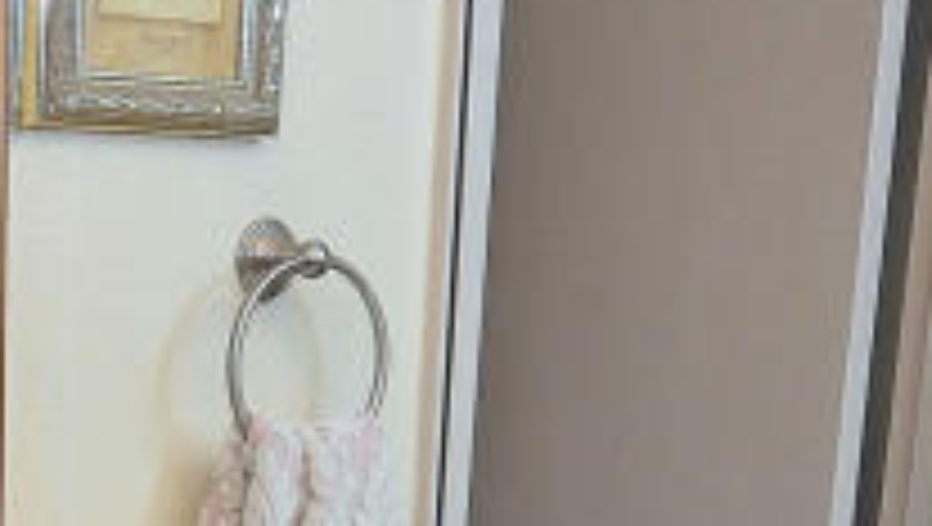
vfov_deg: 10.4
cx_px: -185
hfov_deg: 19.2
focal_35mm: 105
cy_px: 1155
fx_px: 2598
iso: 800
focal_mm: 18
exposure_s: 1/30
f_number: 11
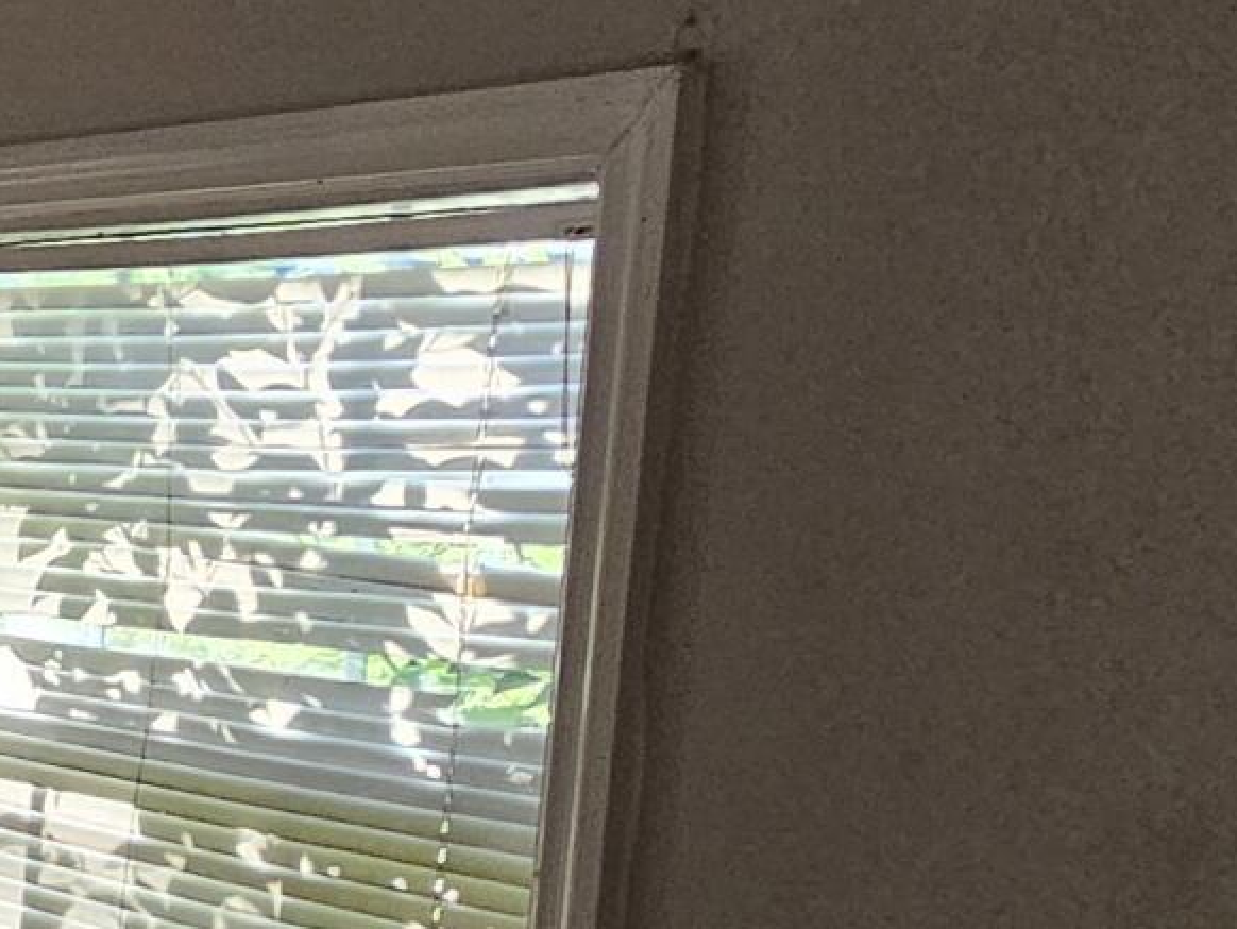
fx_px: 2395
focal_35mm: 67
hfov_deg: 16.0
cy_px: 753
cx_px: -1613
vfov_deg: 21.7
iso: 250
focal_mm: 2.2
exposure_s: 1/77
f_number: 2.2
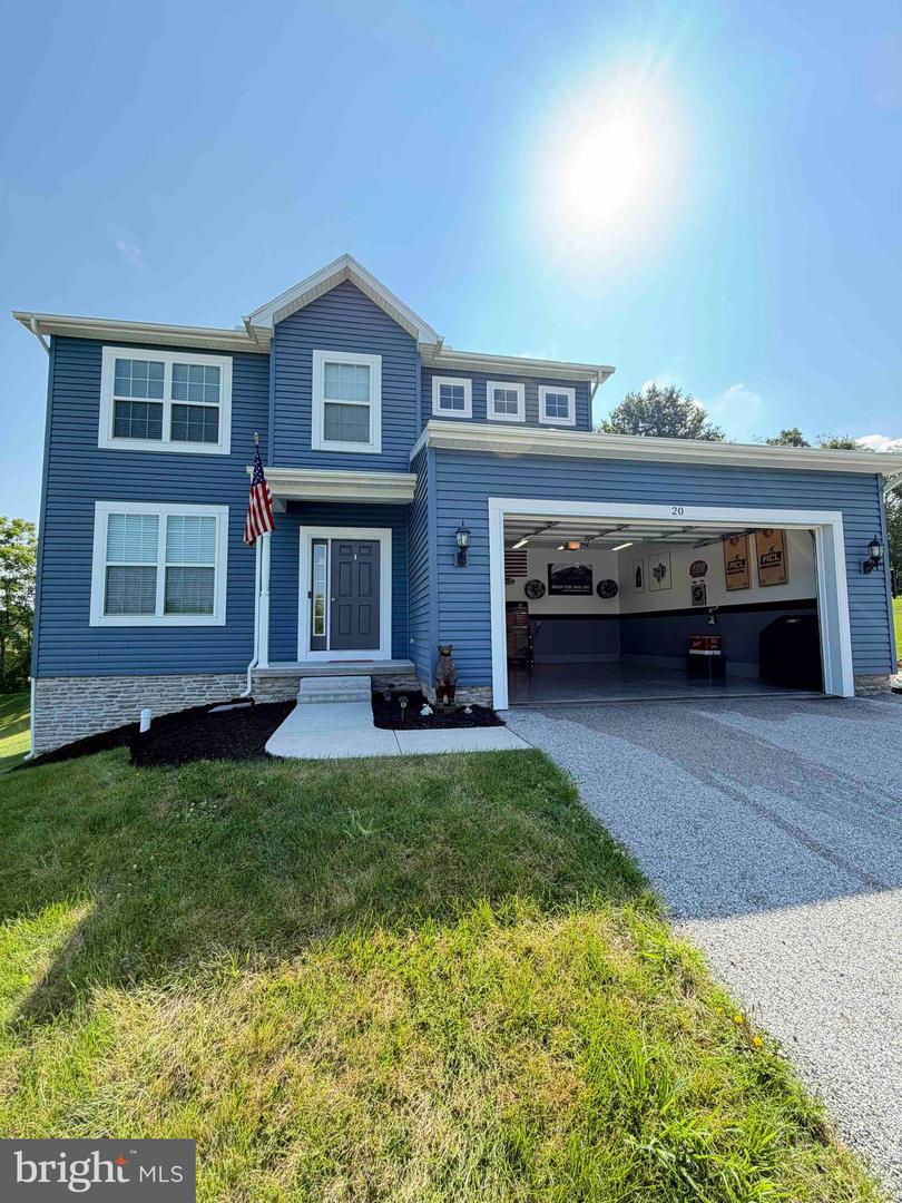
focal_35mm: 14
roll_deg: -0.3
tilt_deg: +3.6
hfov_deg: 85.7
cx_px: 451
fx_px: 486
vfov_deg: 102.1
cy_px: 602
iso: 40
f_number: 2.2
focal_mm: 2.22
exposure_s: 1/240
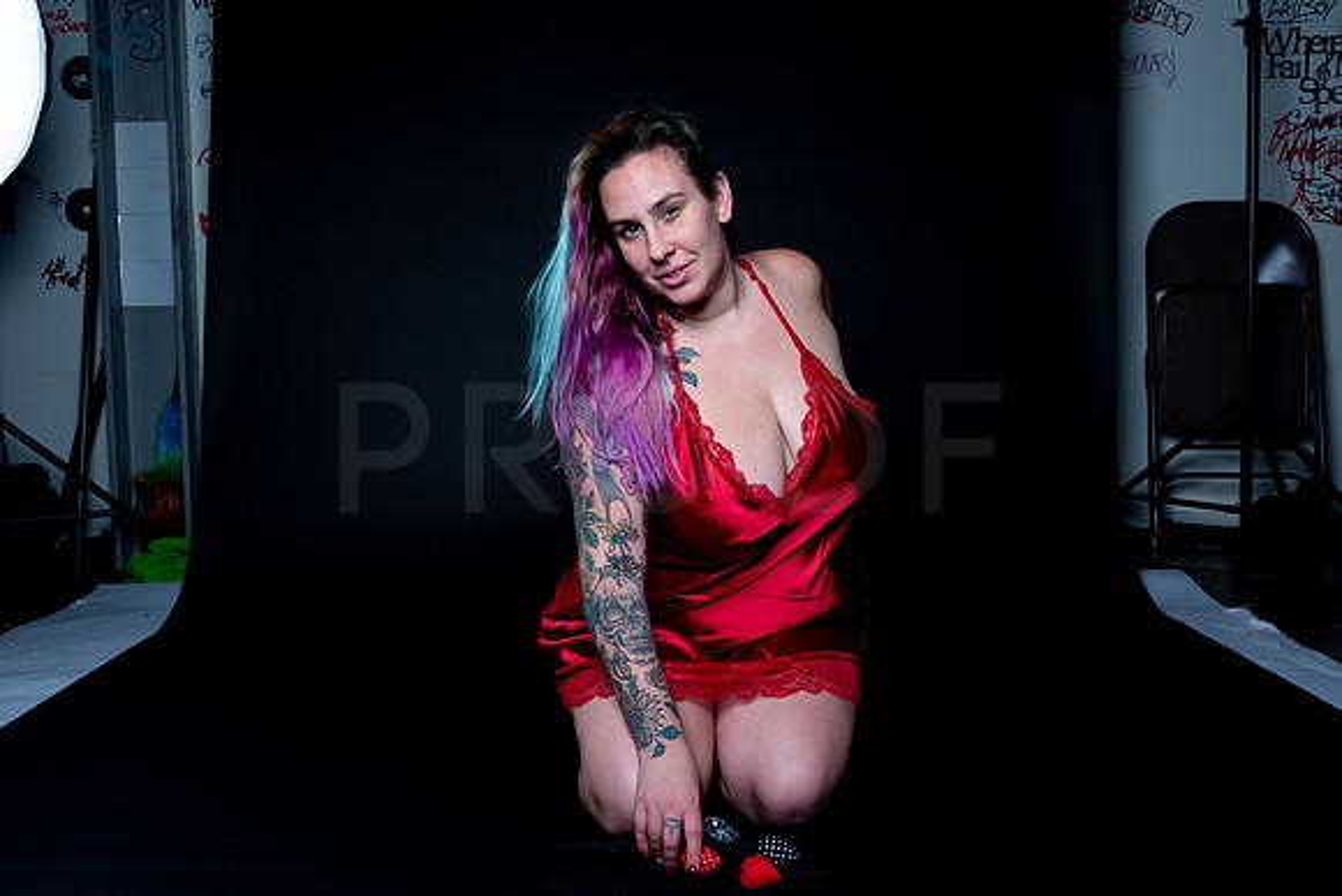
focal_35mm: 35
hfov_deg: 54.4
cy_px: 448
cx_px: 671
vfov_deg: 37.9
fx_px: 1305
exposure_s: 1/160
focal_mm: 35
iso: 100
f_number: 10
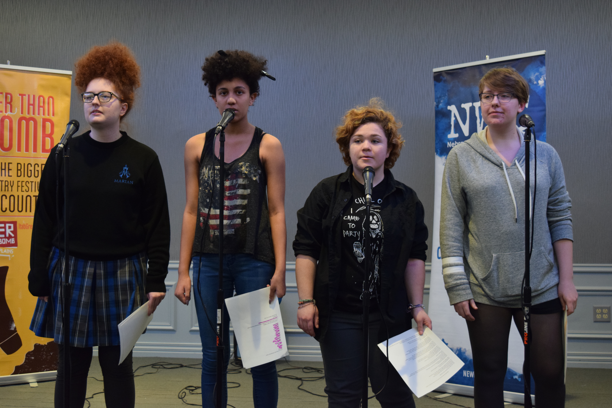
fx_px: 918
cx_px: 306
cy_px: 204
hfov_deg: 36.9
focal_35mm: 54
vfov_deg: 25.1
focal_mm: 36
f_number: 4.8
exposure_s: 1/60
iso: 1250
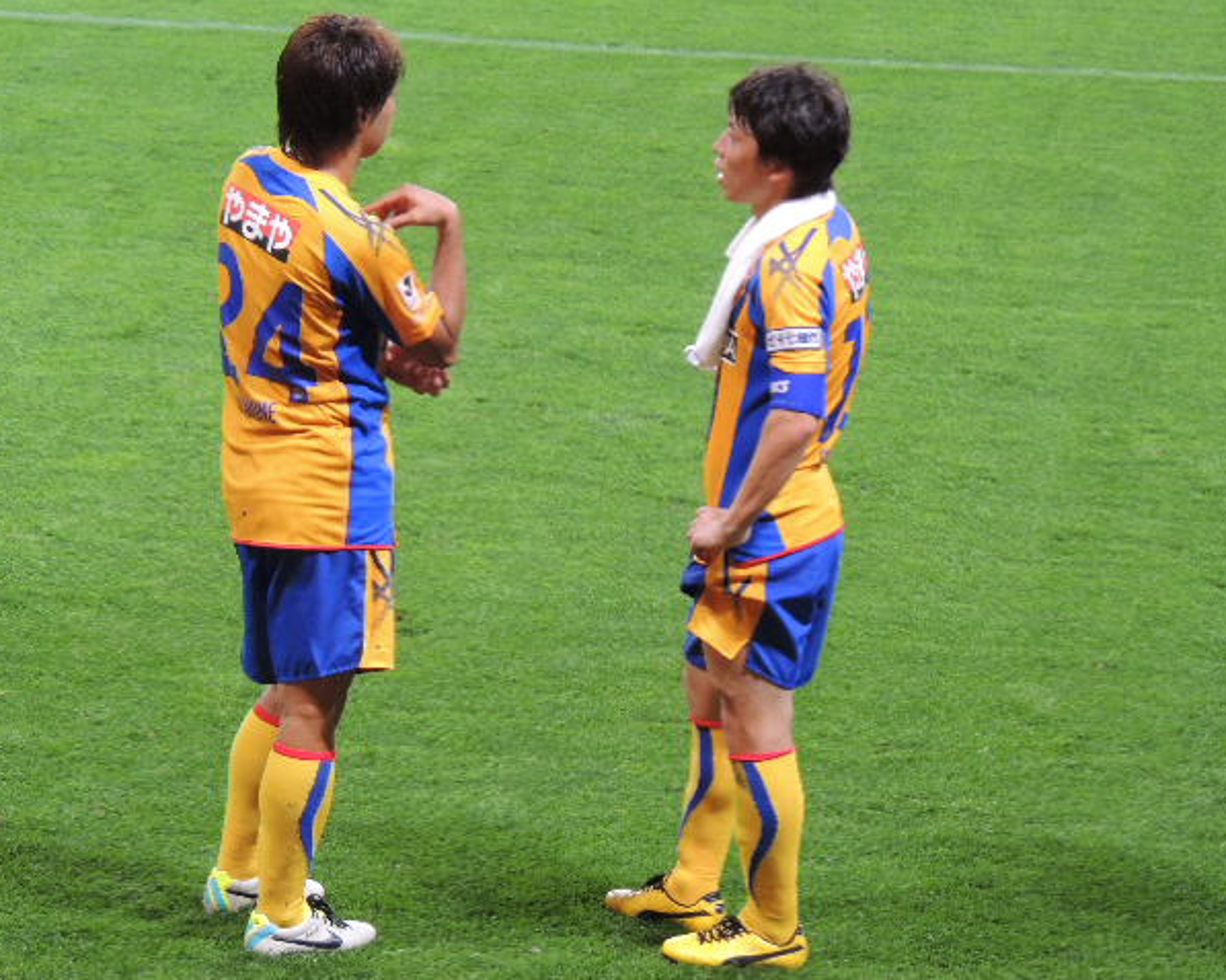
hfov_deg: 10.8
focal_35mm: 178
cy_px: 489
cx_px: 598
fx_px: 6456
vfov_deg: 8.7
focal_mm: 30.3
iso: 400
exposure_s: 1/30
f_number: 4.5
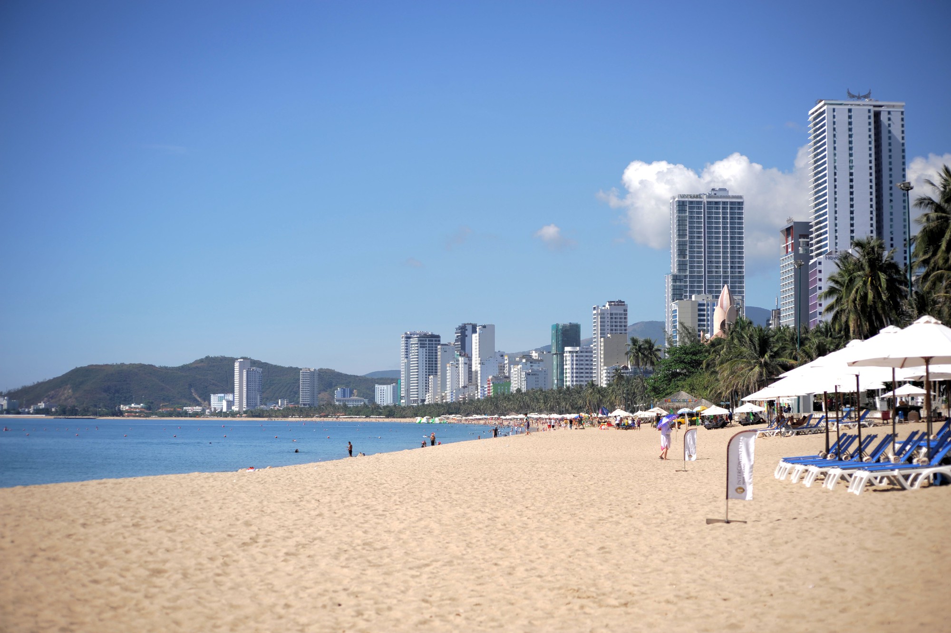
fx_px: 1848
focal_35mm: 70
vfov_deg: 19.4
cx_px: 476
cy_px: 316
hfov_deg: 28.9
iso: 125
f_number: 4
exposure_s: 1/1600
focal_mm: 70
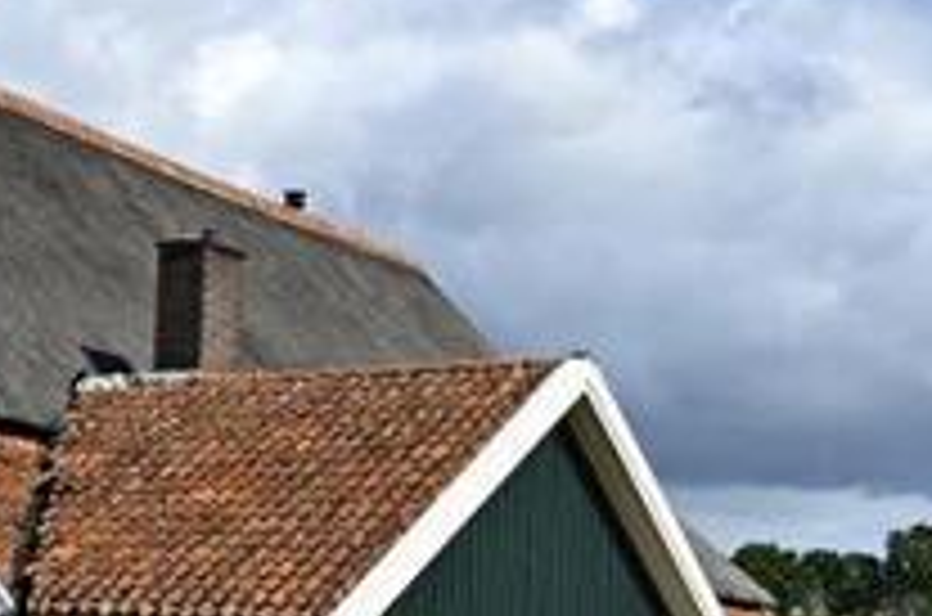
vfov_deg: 12.4
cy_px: 454
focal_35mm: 110
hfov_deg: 18.3
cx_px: 54
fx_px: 2841
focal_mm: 24
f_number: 13
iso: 400
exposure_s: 1/640
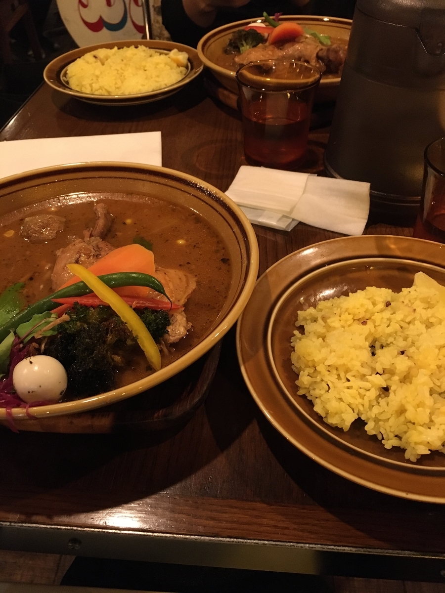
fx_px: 497
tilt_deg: -42.5
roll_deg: +2.1
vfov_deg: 61.7
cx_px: 222
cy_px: 296
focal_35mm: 29
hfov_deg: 48.2
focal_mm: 4.15
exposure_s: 1/15
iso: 250
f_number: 2.2
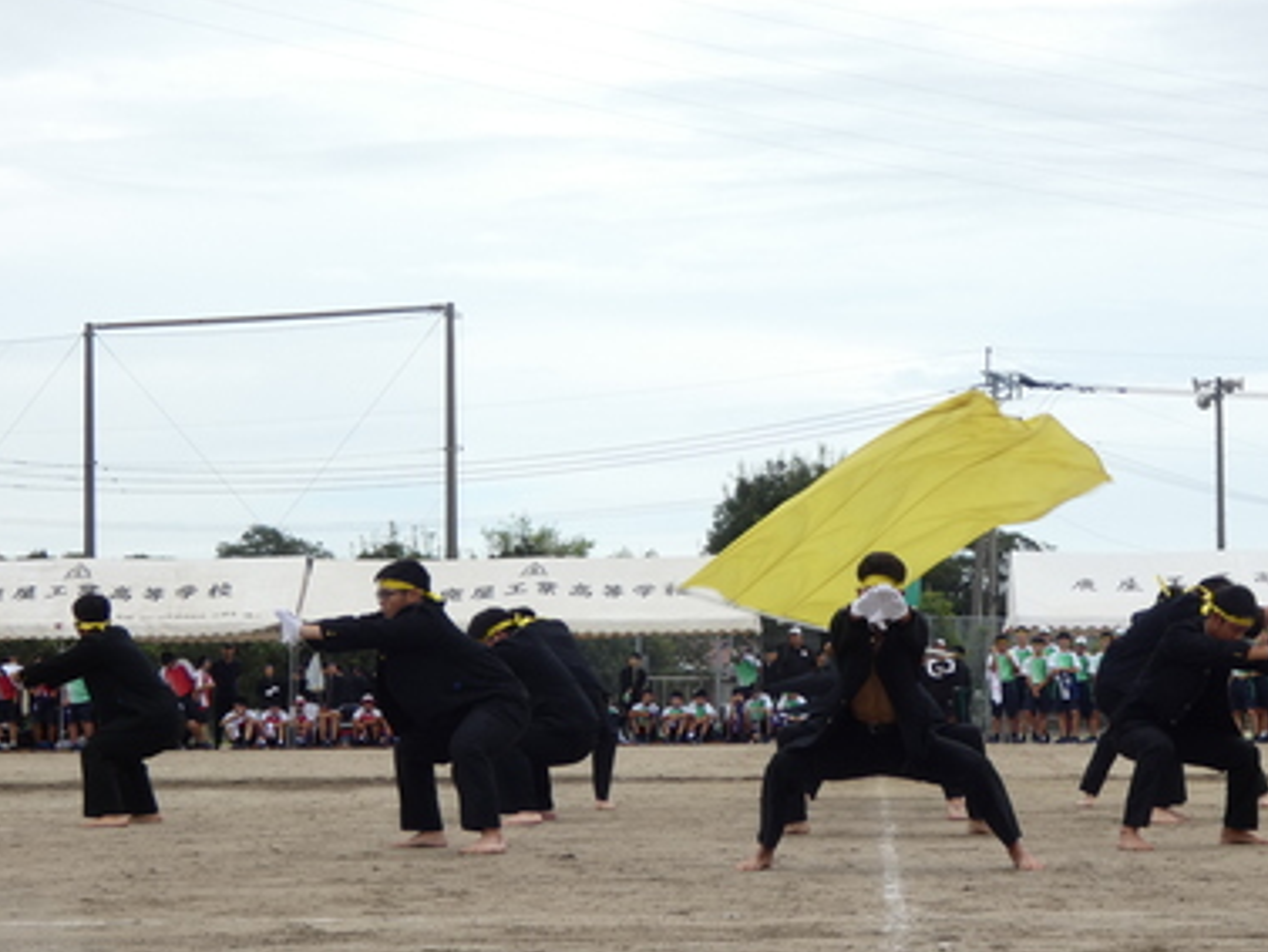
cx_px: 777
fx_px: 3774
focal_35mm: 103
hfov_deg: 19.0
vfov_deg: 14.4
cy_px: 501
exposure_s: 1/250
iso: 80
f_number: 4.5
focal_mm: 14.5
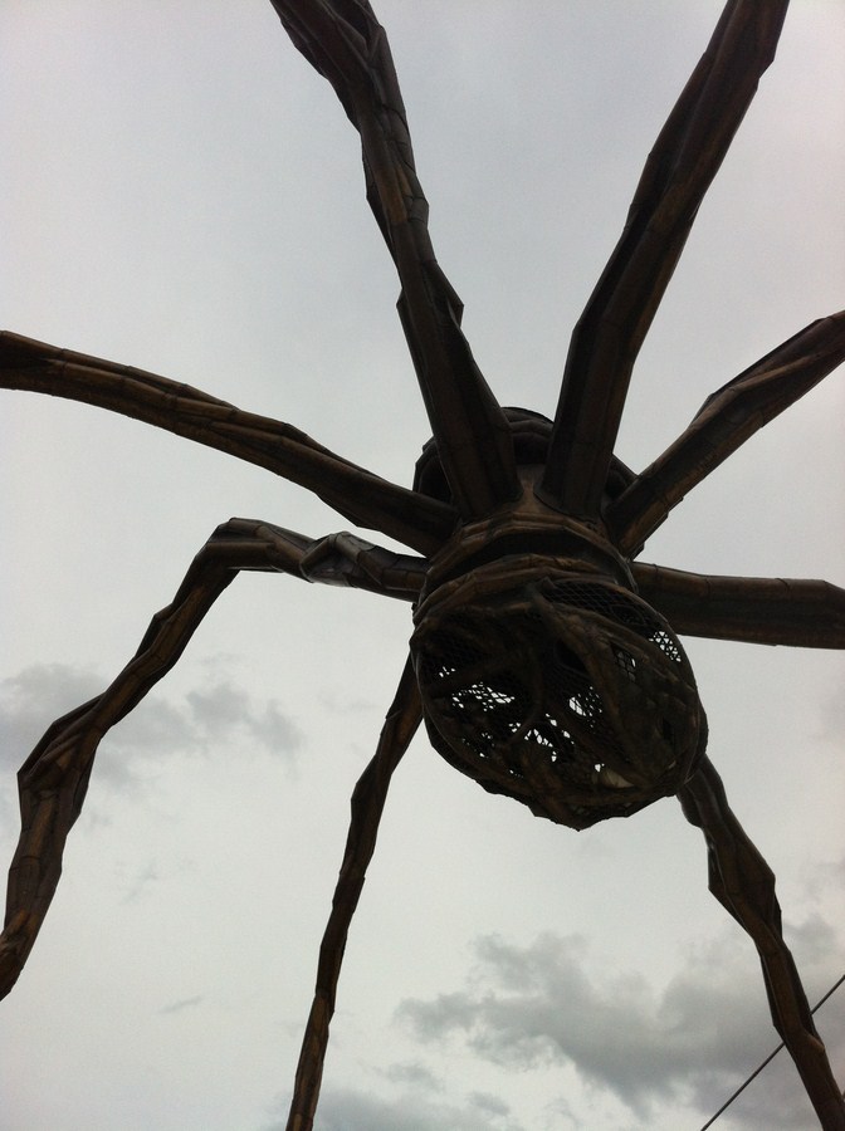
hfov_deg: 40.6
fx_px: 1142
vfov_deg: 52.7
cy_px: 566
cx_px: 422
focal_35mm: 35
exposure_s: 1/2155
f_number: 2.8
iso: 80
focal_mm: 3.85
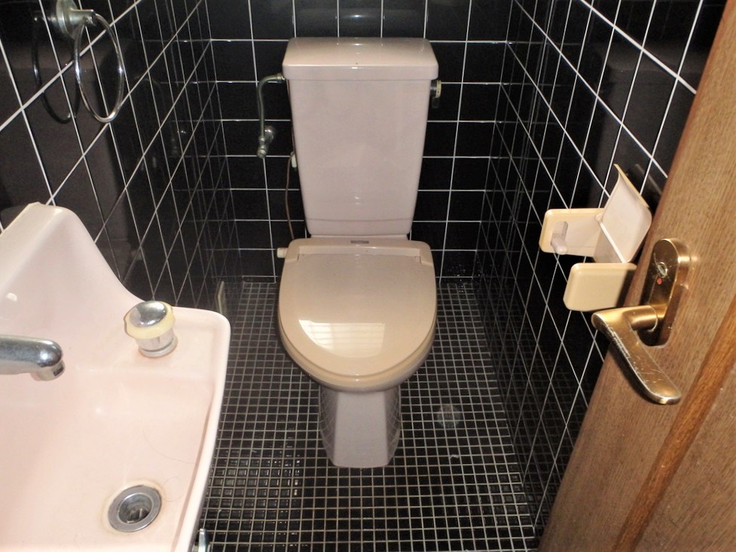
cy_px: 276
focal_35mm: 28
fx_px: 595
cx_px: 368
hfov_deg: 63.4
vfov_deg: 49.8
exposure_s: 1/30
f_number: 3.9
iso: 400
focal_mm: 5
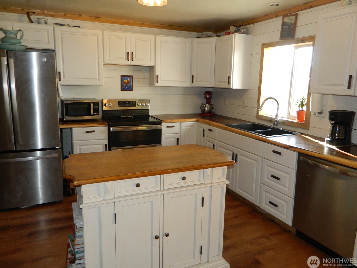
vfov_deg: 53.1
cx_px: 182
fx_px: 268
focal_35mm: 26
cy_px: 132
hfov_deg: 67.3
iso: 160
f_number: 3.1
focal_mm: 4.5
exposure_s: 1/30
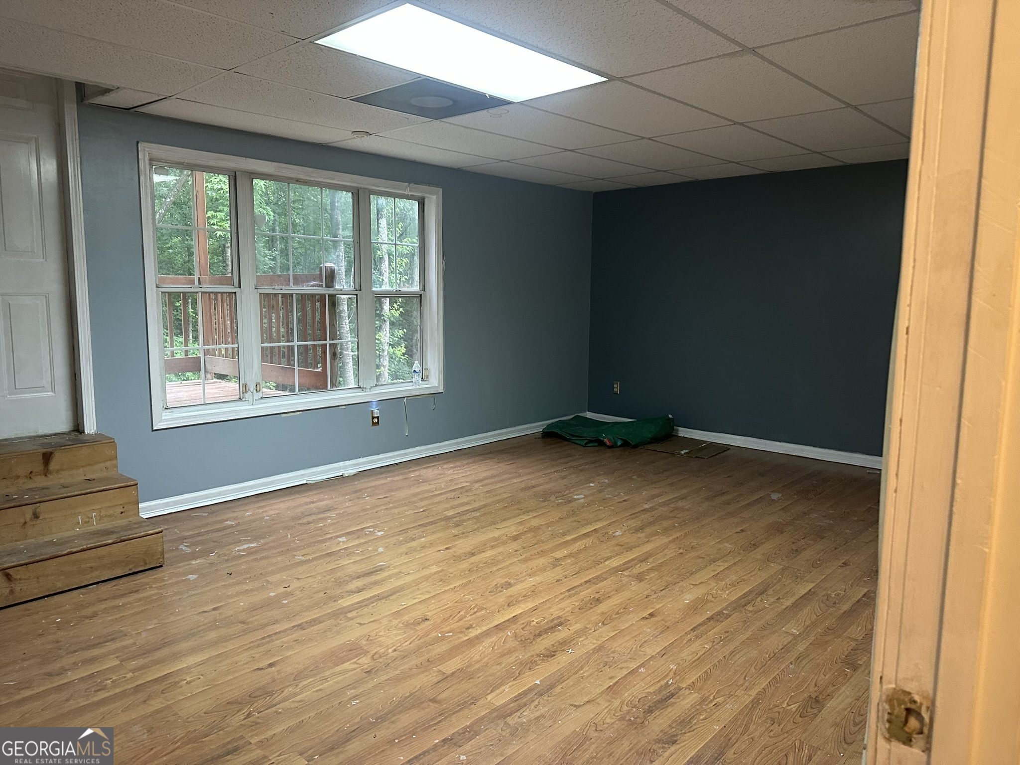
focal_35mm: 24
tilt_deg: -6.4
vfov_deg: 56.8
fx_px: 707
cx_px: 510
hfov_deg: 71.6
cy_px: 382
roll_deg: -1.2
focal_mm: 6.86
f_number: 1.78
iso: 400
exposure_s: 1/60
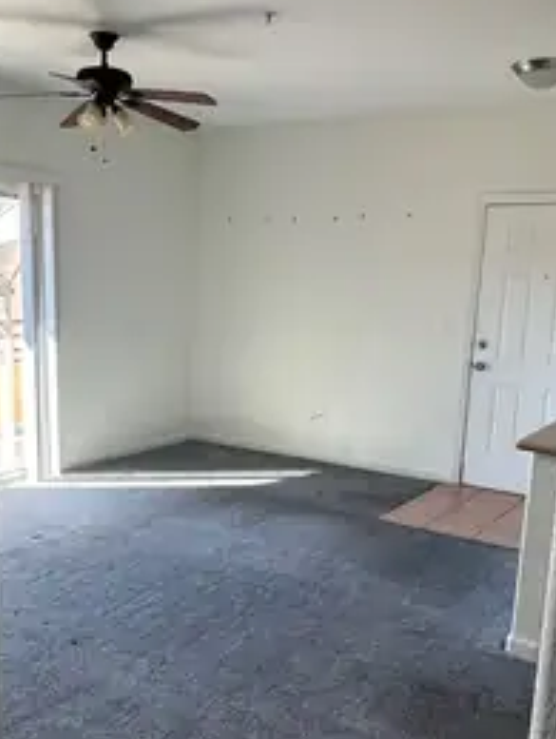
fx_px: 790
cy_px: 434
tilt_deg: -11.4
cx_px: 237
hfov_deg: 38.7
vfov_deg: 49.8
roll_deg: -1.5
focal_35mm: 37
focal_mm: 6.86
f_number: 1.78
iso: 125
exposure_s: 1/162
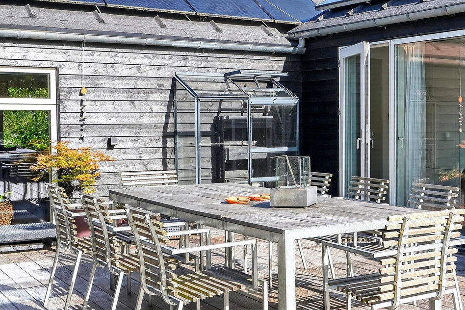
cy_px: 144
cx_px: 422
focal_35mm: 54
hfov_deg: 34.7
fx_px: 697
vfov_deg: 25.1
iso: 400
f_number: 8
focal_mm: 20
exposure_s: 1/100
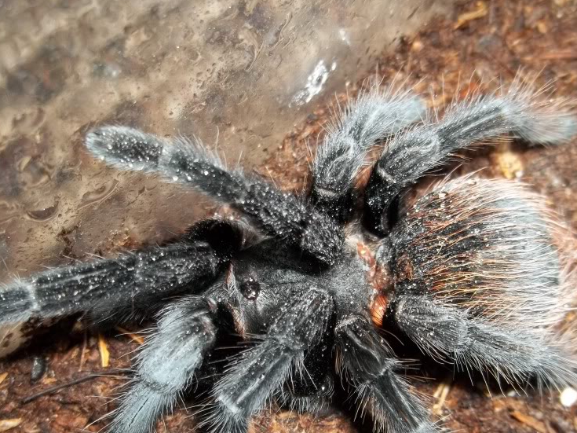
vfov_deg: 31.2
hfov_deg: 41.1
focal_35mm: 46
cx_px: 332
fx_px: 767
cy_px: 296
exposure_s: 1/30
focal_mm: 5.9
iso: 64
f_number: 3.3
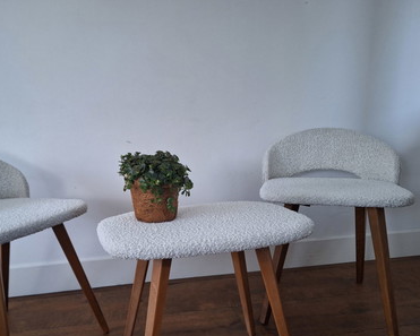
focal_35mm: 31
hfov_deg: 56.5
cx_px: 157
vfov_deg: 46.6
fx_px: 385
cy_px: 216
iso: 320
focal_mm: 5.54
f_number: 1.8
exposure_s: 1/24
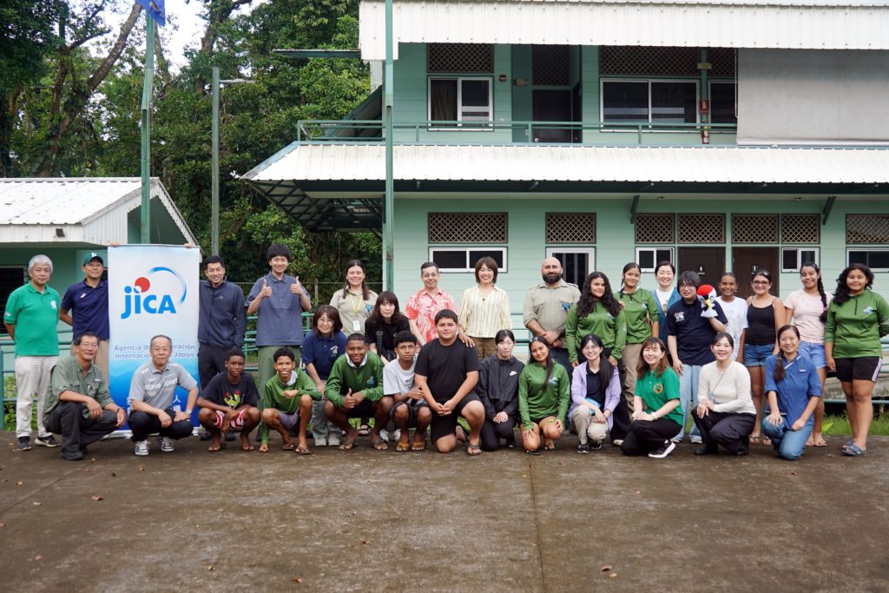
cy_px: 296
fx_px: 840
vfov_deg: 38.9
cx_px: 444
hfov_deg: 55.8
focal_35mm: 34
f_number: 4
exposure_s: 1/160
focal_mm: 23
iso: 160
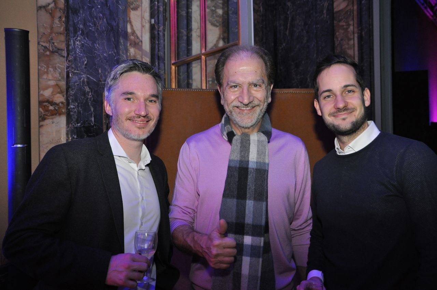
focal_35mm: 33
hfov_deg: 57.3
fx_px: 400
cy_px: 145
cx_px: 218
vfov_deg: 39.9
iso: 800
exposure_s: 1/60
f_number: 4
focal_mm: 22
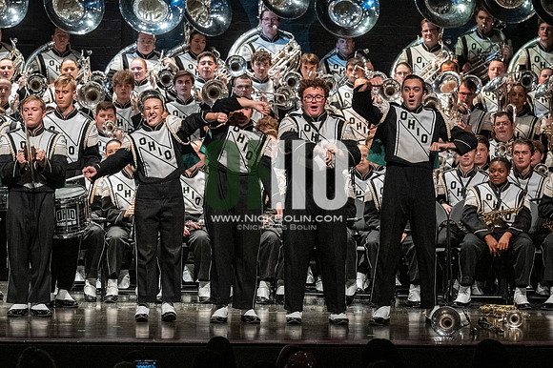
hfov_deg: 9.2
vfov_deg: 6.1
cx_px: 276
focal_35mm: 225
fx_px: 3454
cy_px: 184
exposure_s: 1/500
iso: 4000
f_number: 4
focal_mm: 150
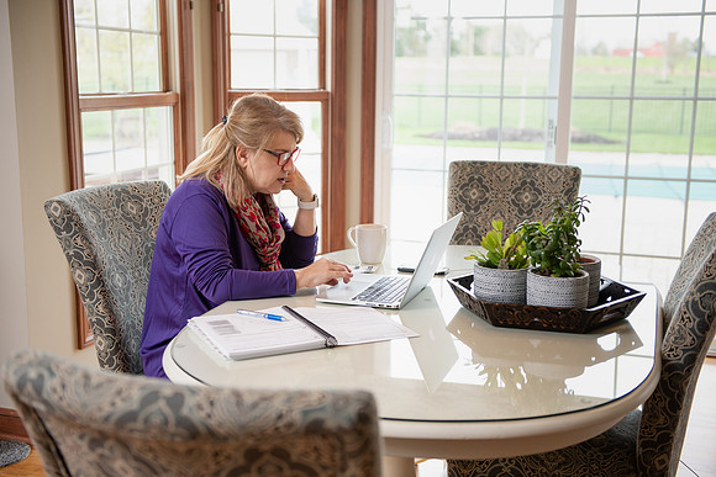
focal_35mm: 48
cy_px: 238
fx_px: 955
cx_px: 358
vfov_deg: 28.1
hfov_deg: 41.1
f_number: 3.2
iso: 500
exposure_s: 1/200
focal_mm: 48
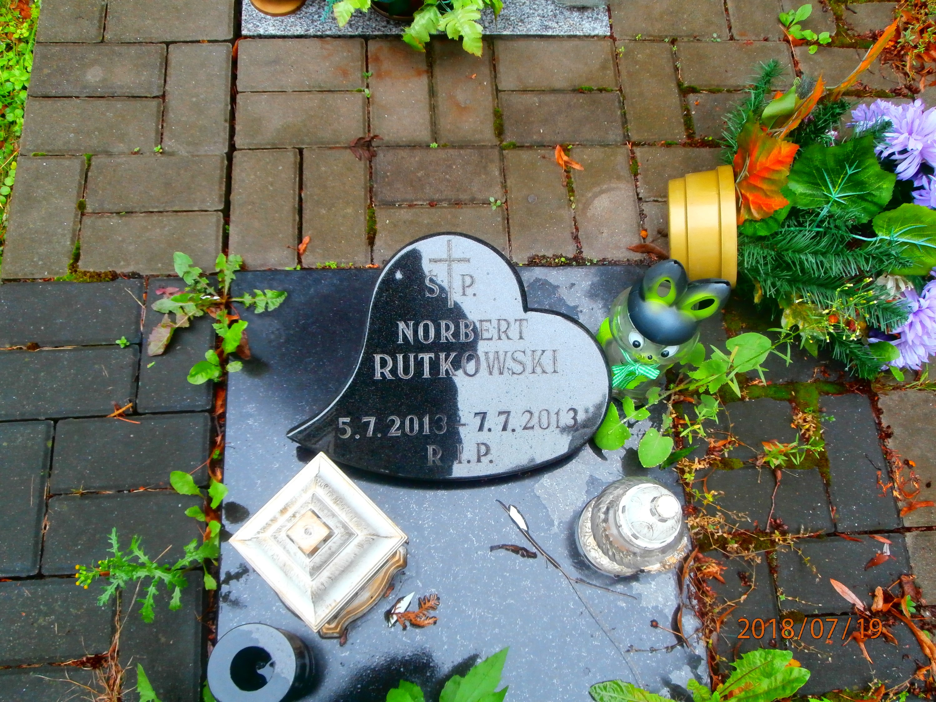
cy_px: 351
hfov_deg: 60.0
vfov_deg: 46.8
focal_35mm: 30
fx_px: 811
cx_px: 468
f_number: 3.5
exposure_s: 1/50
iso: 200
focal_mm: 5.36
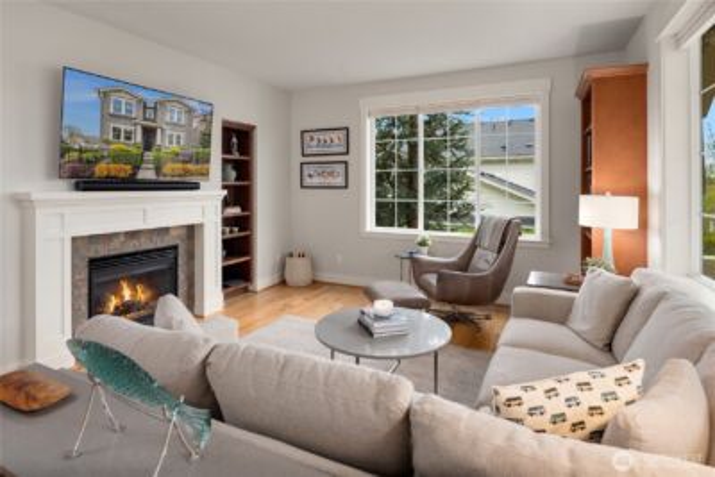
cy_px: 238
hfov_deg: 86.9
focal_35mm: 19
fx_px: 377
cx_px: 358
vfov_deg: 64.6
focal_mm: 19
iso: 100
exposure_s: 1/2.5
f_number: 7.1
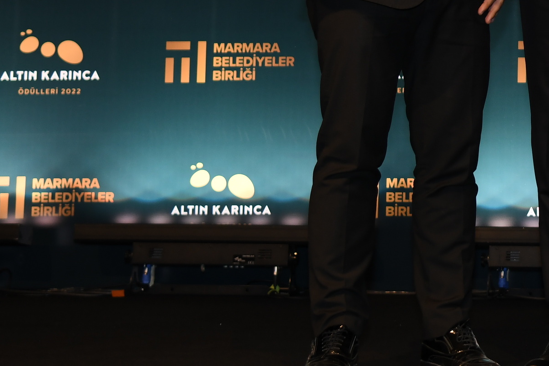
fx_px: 2500
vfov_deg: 8.2
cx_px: 659
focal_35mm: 164
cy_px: -138
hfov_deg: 12.2
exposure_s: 1/100
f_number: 4
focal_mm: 48
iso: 500
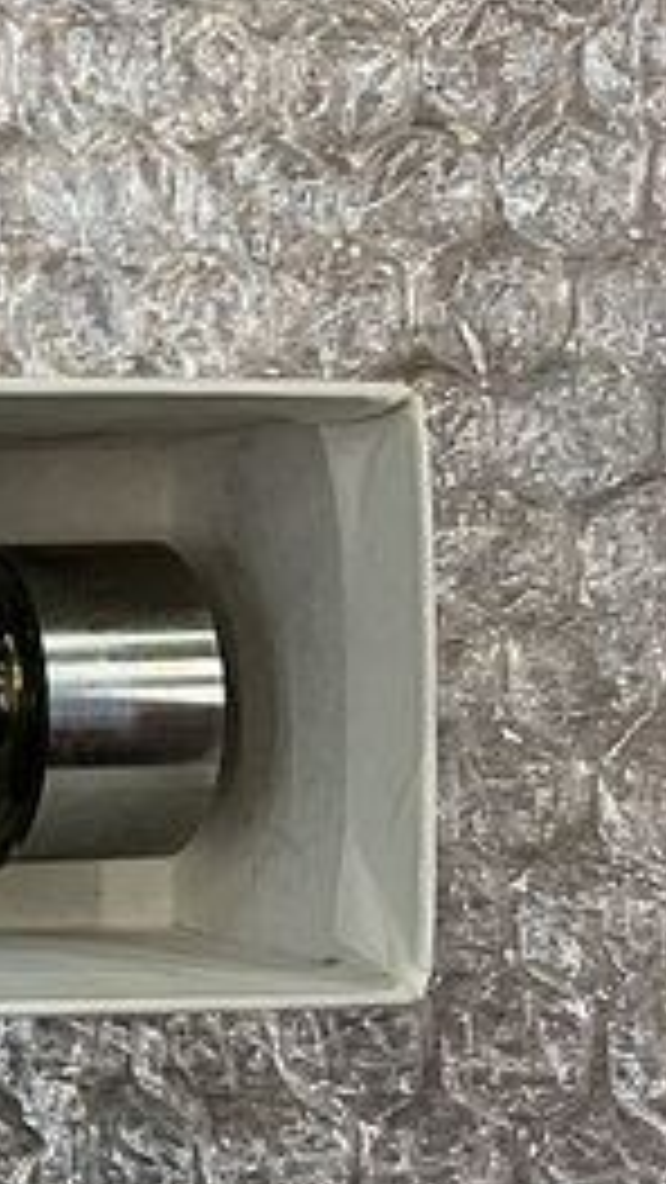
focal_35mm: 69
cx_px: -770
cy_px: 675
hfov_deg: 14.0
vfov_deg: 30.5
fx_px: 2166
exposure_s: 1/60
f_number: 1.8
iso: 160
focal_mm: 4.25
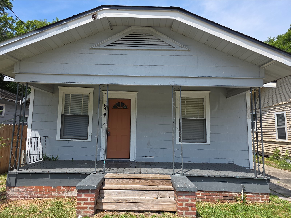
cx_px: 146
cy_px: 109
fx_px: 193
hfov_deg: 73.9
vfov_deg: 58.9
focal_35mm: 23
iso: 12
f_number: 1.7
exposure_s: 1/614
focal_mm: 6.3
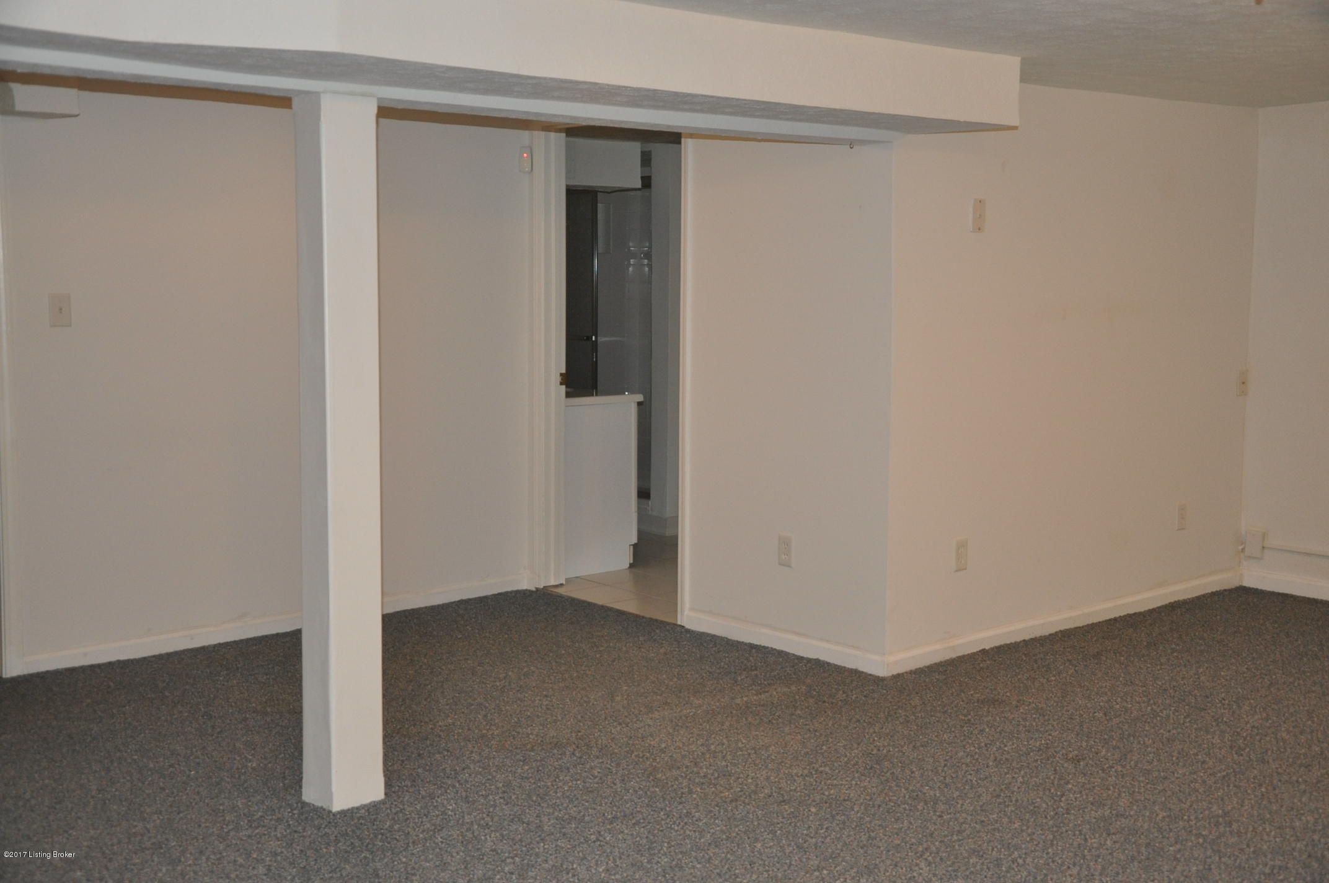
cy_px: 442
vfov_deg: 31.8
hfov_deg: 46.4
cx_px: 664
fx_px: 1549
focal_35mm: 42
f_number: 4
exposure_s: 1/60
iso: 800
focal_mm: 28
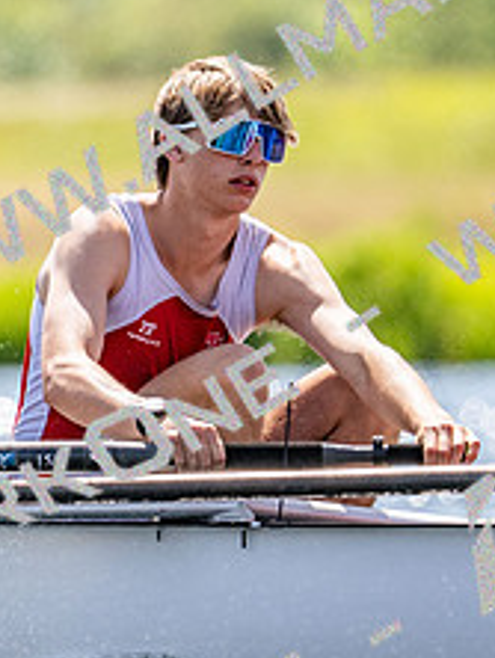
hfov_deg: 1.0
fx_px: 28621
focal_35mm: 1504
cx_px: 210
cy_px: 335
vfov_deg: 1.3
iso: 280
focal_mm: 400
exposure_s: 1/2500
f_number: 4.5
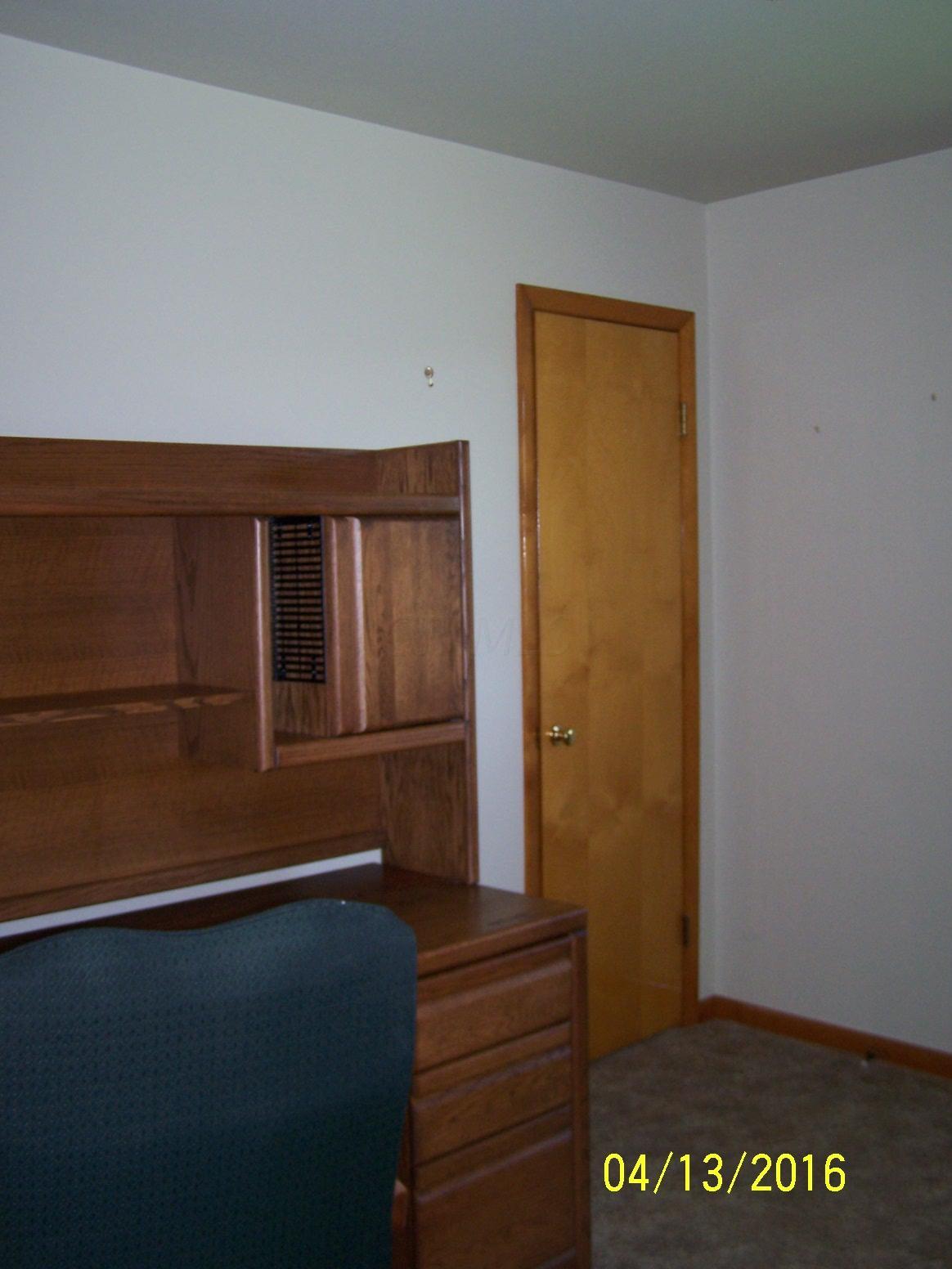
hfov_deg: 37.7
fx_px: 1393
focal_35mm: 38
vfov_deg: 49.0
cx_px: 476
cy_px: 634
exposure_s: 1/60
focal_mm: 6.3
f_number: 2.8
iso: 140
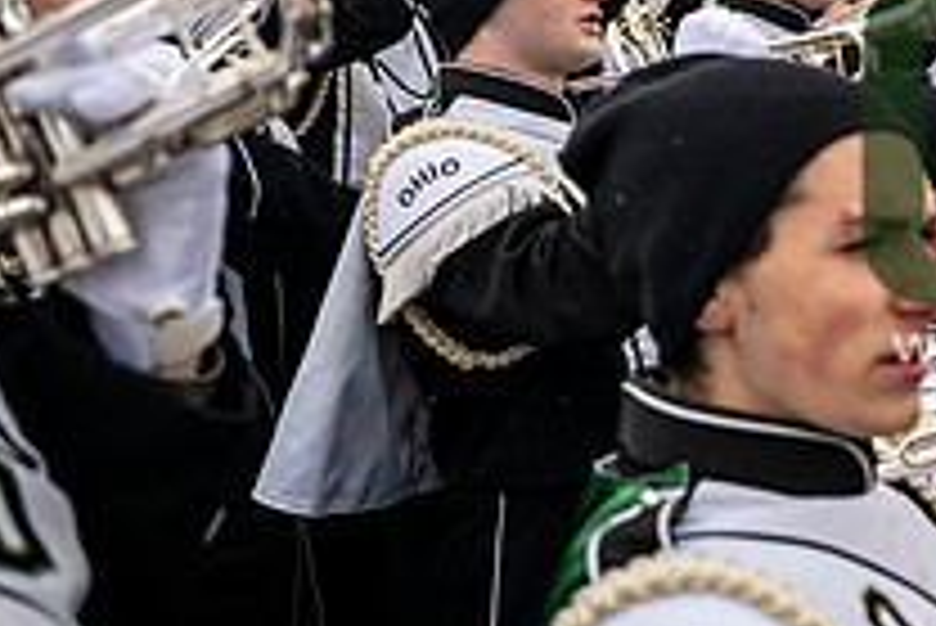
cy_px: 187
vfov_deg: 20.2
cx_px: 1202
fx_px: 1743
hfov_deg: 25.9
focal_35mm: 67
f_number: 2.8
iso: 160
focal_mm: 24
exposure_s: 1/500
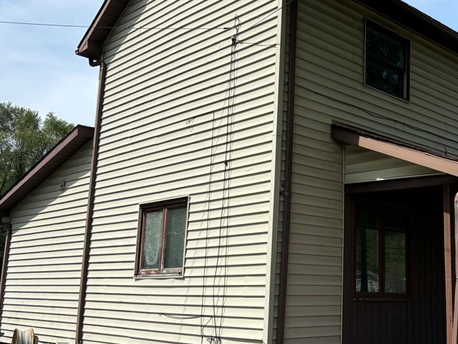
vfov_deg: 30.9
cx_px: 358
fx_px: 622
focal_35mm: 47
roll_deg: -1.4
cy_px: 193
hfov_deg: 39.0
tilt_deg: +9.0
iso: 50
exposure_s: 1/3021
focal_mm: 5.96
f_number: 1.6
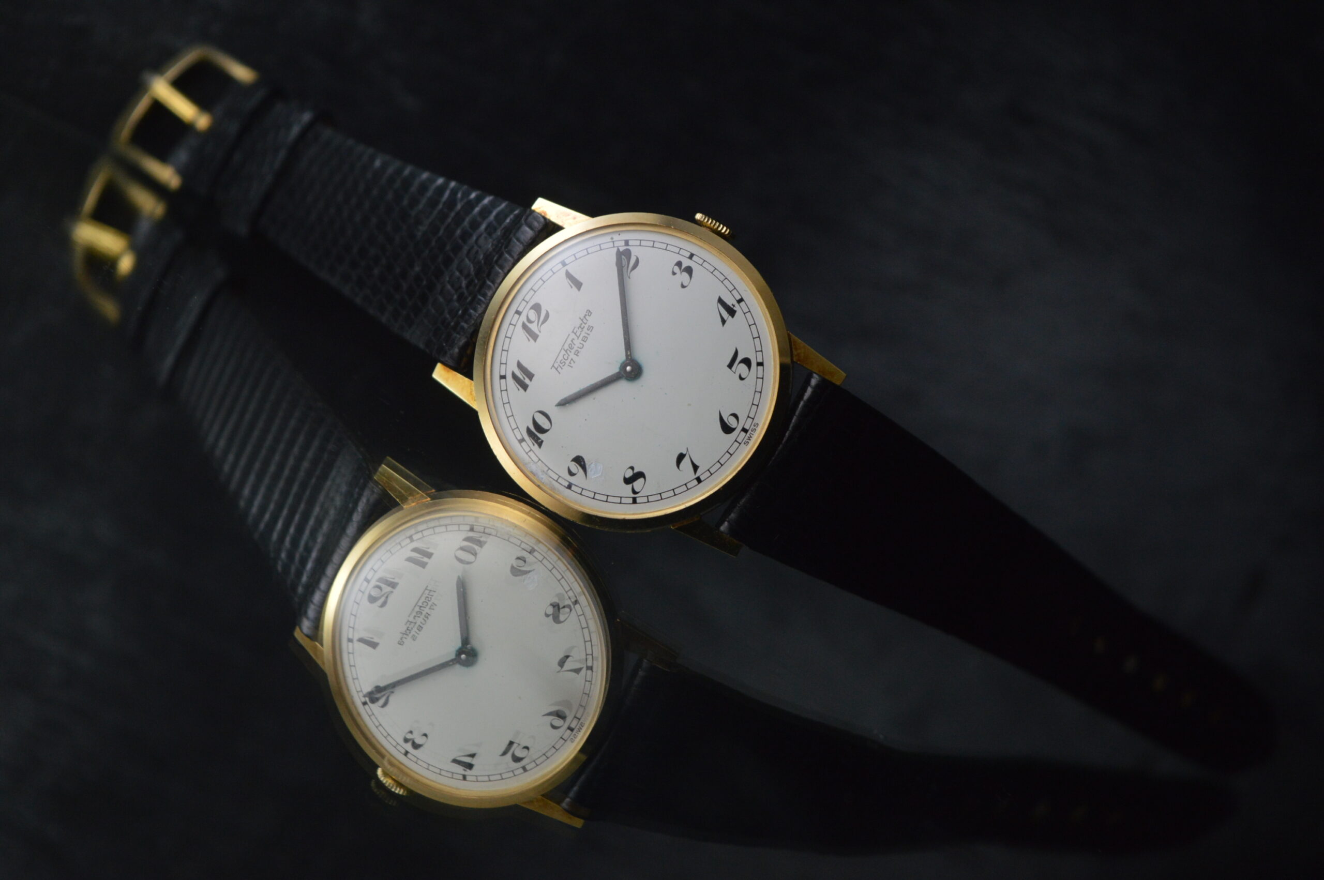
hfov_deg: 26.0
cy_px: 440
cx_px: 662
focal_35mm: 78
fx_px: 2866
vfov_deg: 17.5
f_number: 7.1
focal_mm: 52
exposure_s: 1/200
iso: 800
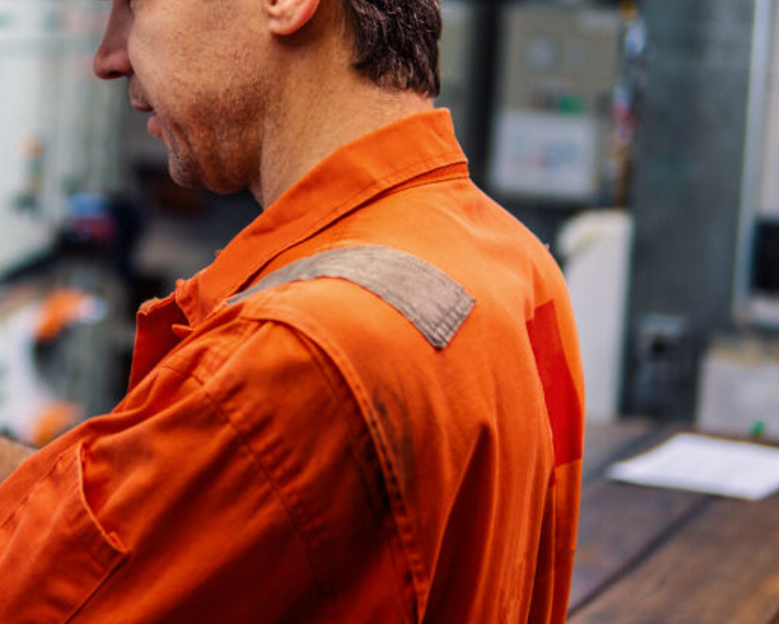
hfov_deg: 22.4
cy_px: 172
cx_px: 136
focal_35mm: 84
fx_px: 1937
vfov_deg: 18.2
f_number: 1.4
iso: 100
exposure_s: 1/100
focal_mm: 30
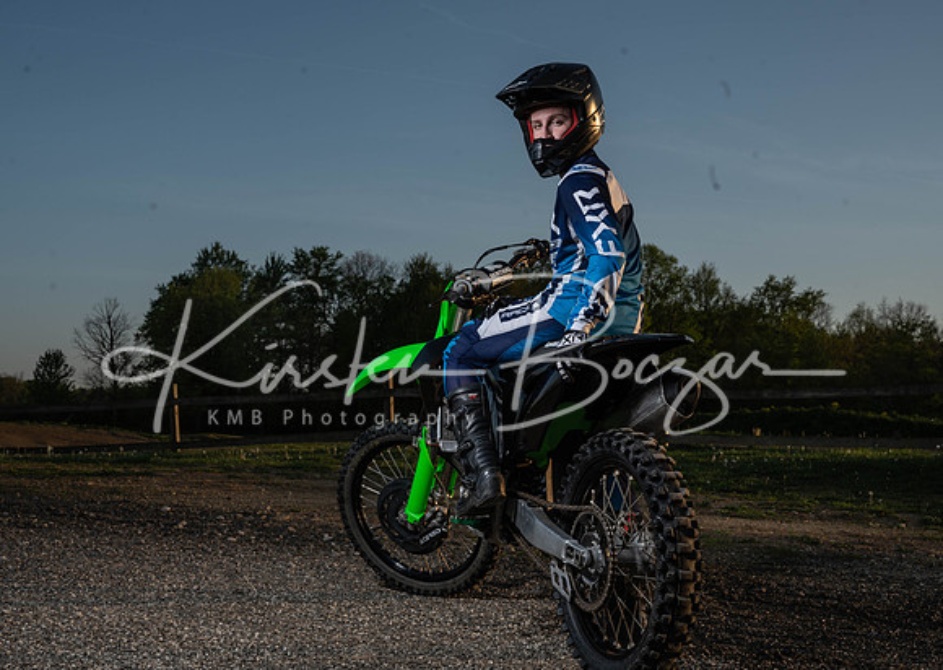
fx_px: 1212
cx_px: 428
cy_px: 327
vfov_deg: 30.9
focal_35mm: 45
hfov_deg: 42.5
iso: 100
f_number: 11
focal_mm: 41
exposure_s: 1/200
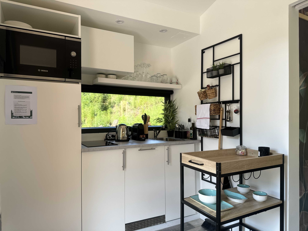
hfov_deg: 71.6
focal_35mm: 24
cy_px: 116
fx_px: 214
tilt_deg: +0.0
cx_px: 154
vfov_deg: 56.8
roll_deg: -0.1
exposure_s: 1/121
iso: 64
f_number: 1.78
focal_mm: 6.76
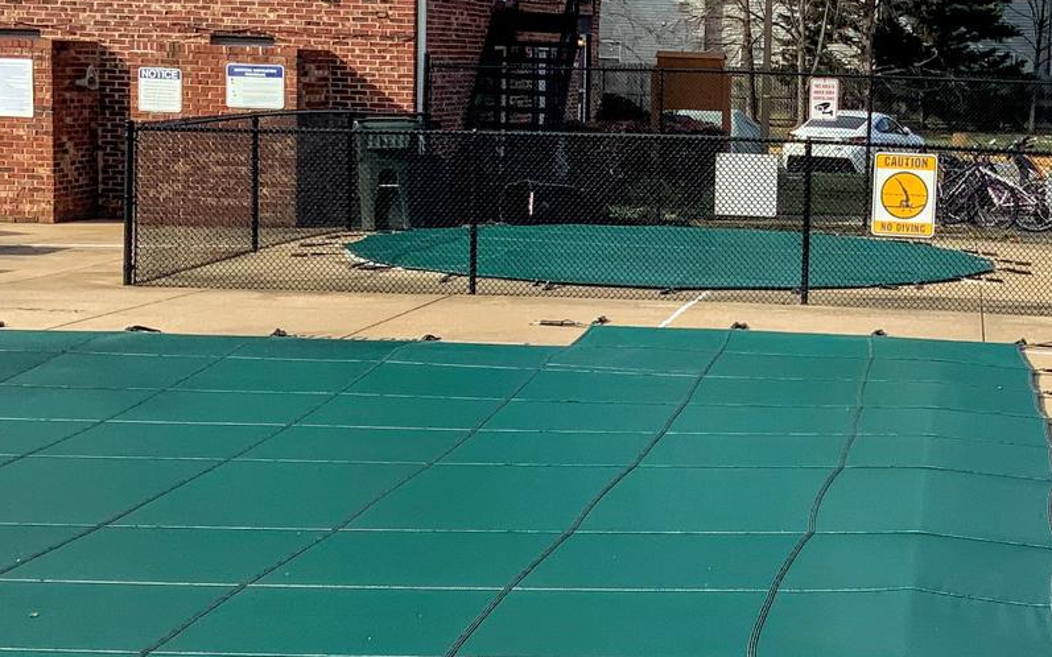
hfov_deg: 25.8
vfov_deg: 16.5
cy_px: 321
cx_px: 813
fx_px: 2265
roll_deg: -1.4
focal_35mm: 79
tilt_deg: -6.1
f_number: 1.8
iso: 16
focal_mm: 3
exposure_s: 1/1577
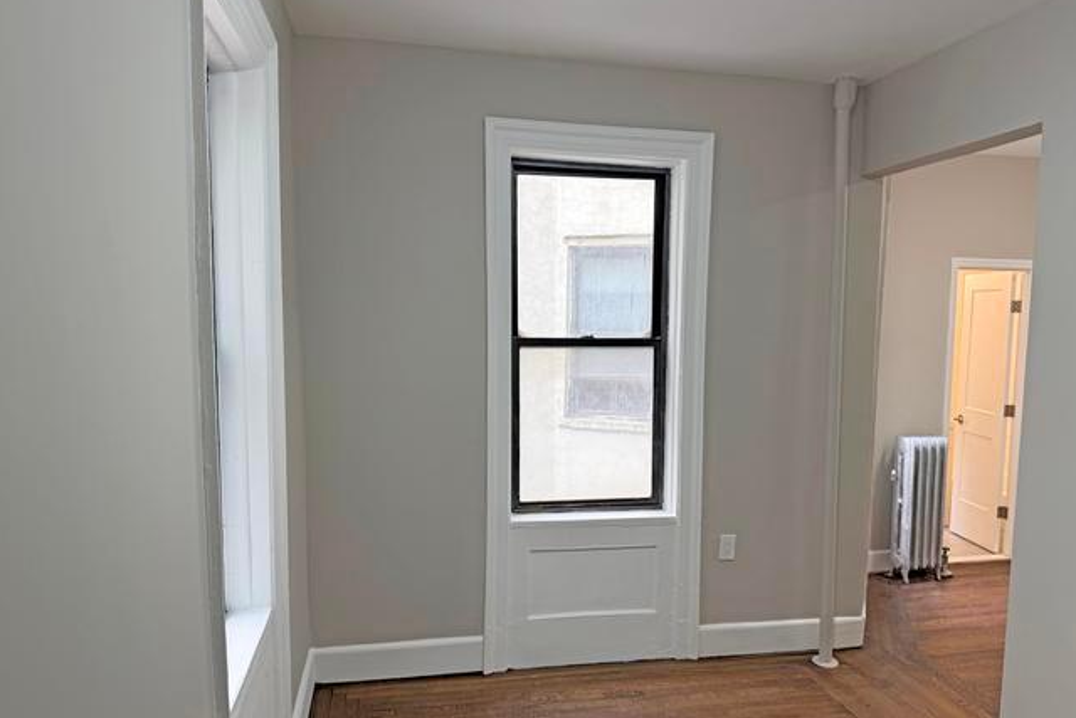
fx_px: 777
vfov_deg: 49.5
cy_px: 399
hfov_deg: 69.4
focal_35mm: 26
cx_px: 557
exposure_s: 1/60
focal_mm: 6.76
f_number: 1.78
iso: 100
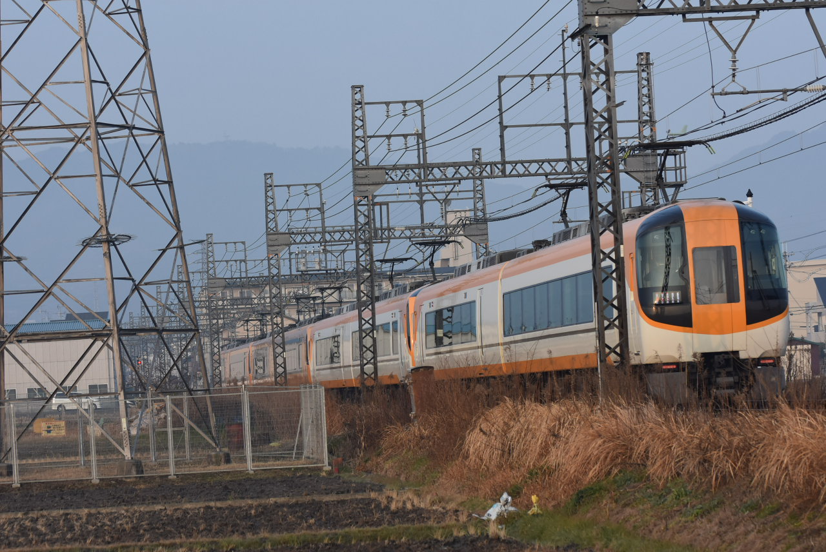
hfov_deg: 13.0
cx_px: 413
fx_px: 3617
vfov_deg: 8.7
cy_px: 276
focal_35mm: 158
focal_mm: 105
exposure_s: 1/1000
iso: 500
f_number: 4
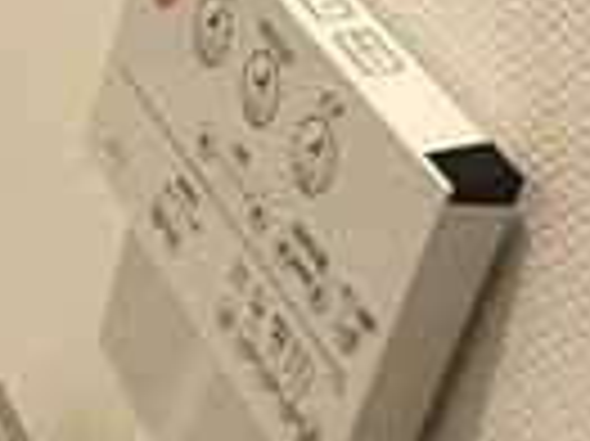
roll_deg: -2.2
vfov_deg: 10.8
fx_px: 2333
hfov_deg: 11.9
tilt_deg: -34.7
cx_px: -802
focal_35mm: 137
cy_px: 338
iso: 25
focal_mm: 3.99
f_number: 1.8
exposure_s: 1/33
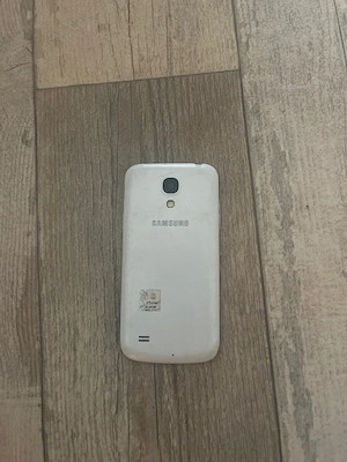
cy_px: 231
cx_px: 174
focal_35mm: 26
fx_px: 348
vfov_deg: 67.3
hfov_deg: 53.1
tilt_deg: -81.7
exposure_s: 1/38
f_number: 1.6
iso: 640
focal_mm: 5.1
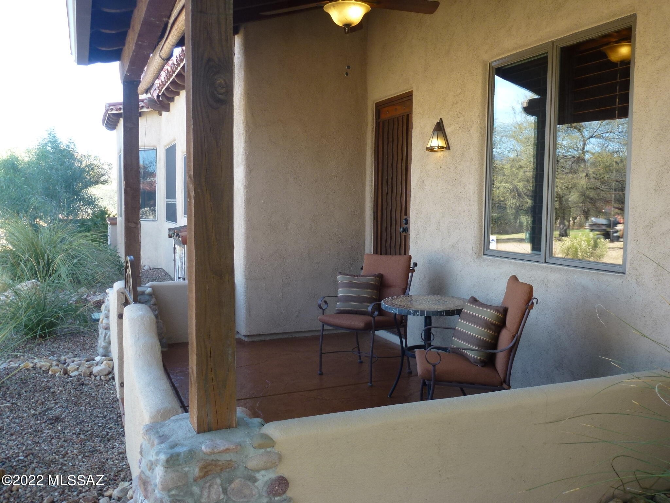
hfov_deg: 60.0
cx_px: 335
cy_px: 252
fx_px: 581
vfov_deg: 46.8
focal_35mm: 30
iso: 100
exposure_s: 1/60
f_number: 3.5
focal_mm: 5.4
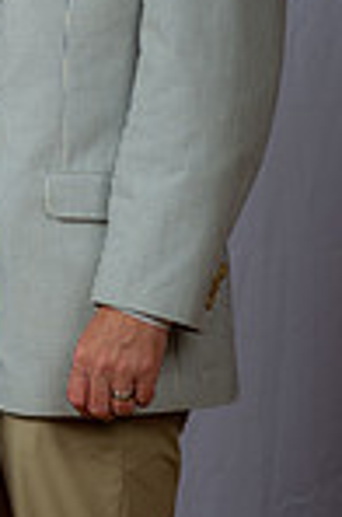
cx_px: -169
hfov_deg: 7.1
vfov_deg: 10.8
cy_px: 35
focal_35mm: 189
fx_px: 2706
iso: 250
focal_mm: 62
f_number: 6.3
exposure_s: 1/200
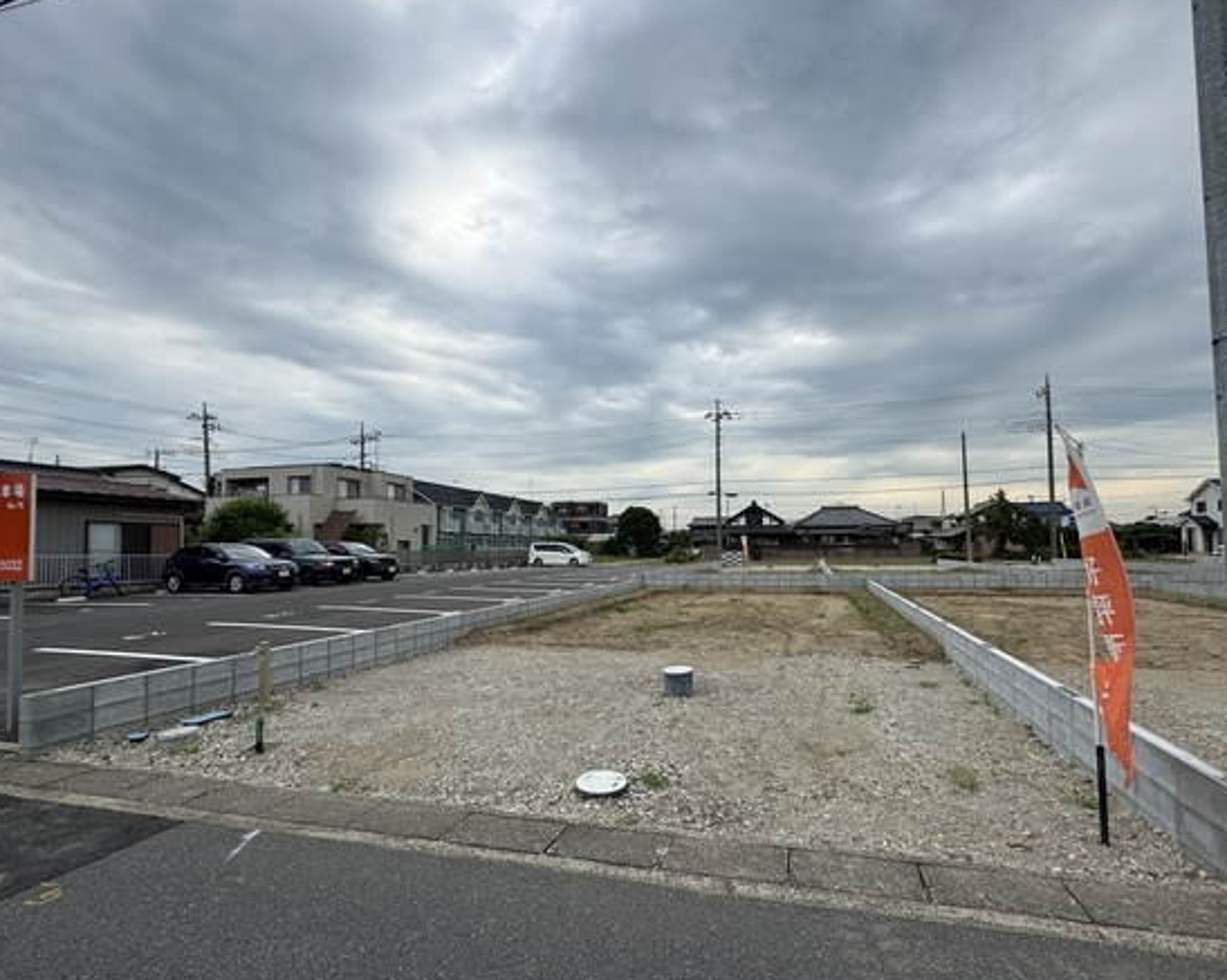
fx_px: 581
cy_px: 527
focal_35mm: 16
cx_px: 668
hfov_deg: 92.9
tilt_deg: +2.3
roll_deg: +0.7
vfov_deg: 80.2
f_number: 2.2
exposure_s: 1/1198
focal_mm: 2.22
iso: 40
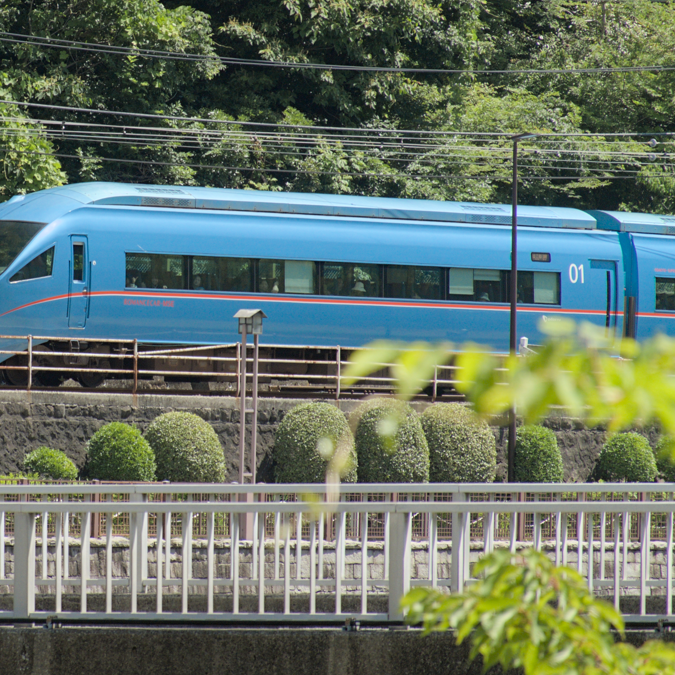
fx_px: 7832
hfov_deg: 4.9
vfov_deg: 4.9
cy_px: 259
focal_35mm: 355
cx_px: 102
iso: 100
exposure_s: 1/500
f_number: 4.5
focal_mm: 72
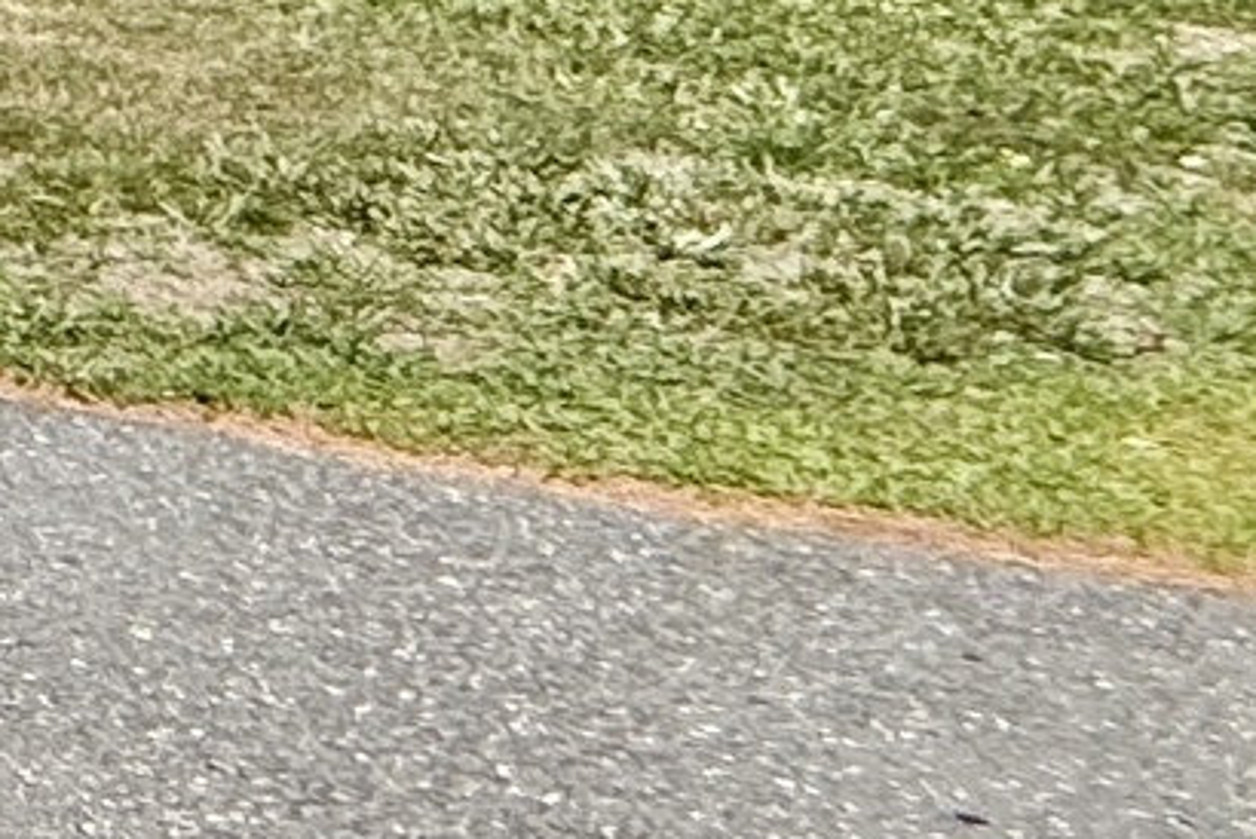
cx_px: -3165
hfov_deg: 9.5
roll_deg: +0.5
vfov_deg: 11.6
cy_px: -713
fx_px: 3805
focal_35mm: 109
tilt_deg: -2.0
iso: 50
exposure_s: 1/2092
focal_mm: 2.22
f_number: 2.2
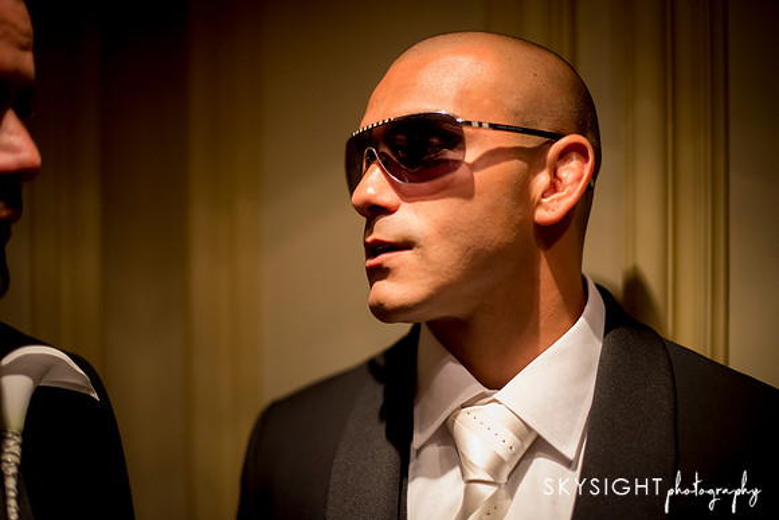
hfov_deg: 39.6
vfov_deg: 27.0
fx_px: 1082
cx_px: 390
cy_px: 260
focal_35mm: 50
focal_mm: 50
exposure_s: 1/640
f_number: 1.4
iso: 3200
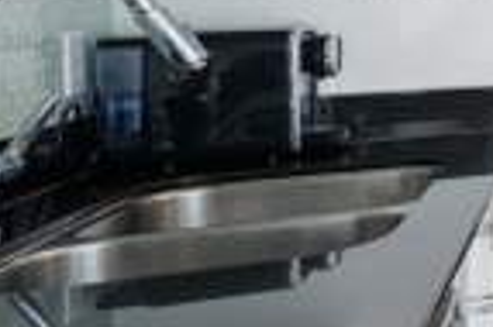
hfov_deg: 14.1
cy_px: -43
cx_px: 1255
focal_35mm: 67
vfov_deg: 19.3
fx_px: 916
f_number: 9
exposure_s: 1/6
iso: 500
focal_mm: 12
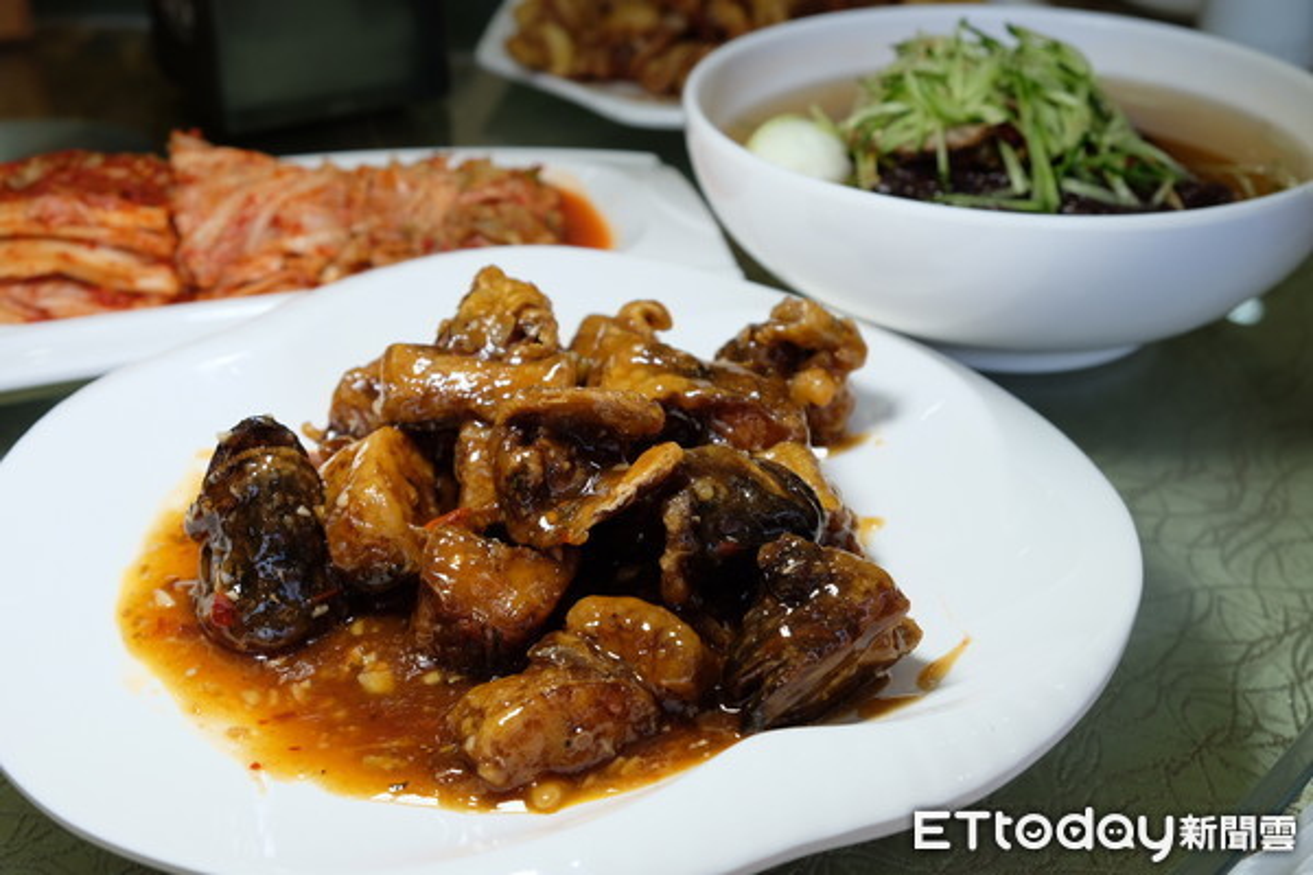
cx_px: 656
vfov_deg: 31.9
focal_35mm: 42
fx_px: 1532
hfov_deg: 46.4
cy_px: 438
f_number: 4.5
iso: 400
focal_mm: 27.7
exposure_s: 1/125
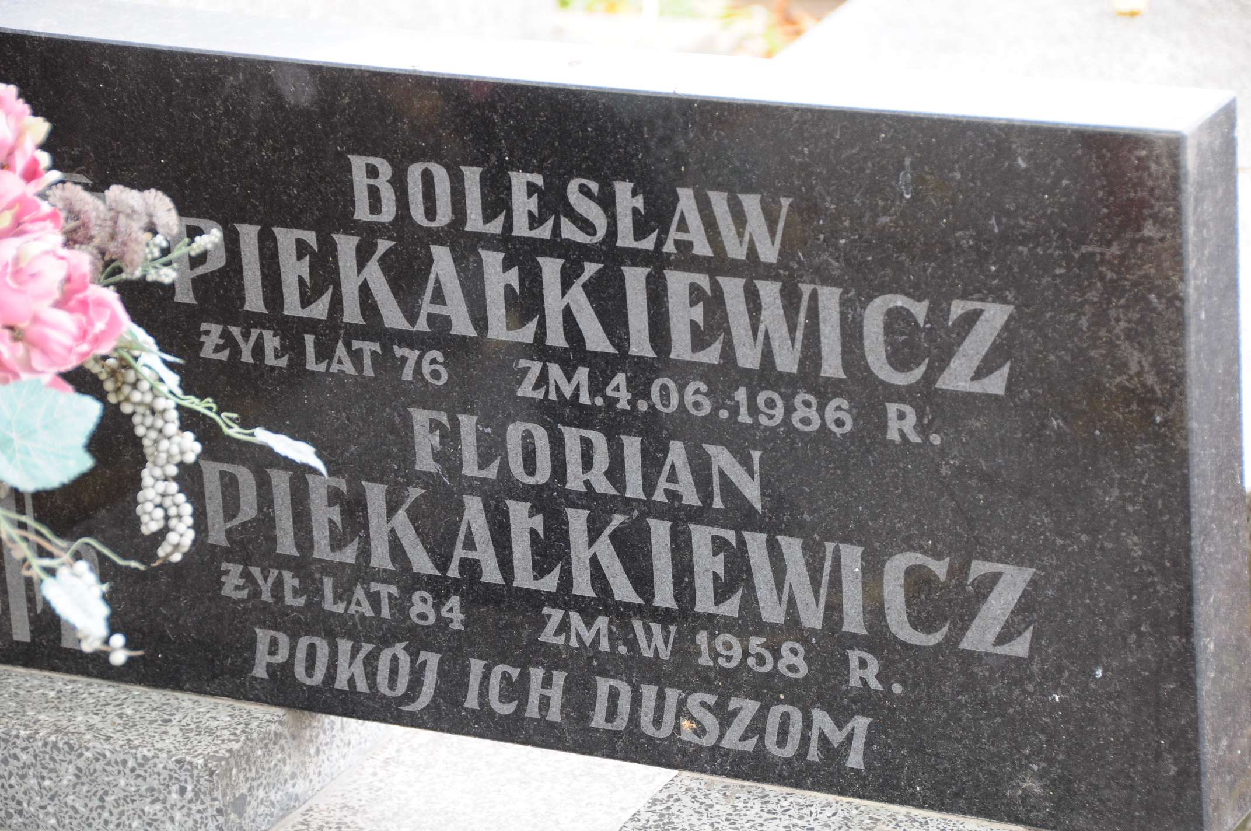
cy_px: 416
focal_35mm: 142
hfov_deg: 14.4
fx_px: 4946
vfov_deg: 9.6
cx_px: 626
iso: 500
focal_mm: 95
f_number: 7.1
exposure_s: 1/80
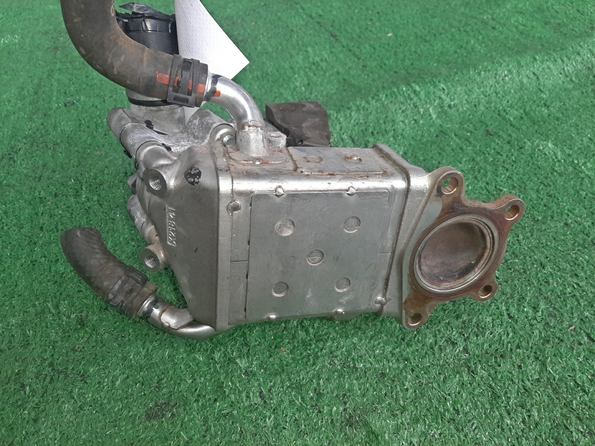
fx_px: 447
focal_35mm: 26
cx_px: 298
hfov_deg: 67.3
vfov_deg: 53.1
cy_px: 223
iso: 95
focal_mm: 3.93
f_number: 1.7
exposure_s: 1/50
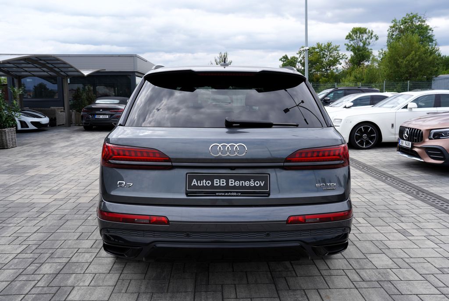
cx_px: 224
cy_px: 150
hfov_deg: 61.8
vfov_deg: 43.8
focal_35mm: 30
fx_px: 375
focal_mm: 30
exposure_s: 1/200
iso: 100
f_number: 7.1
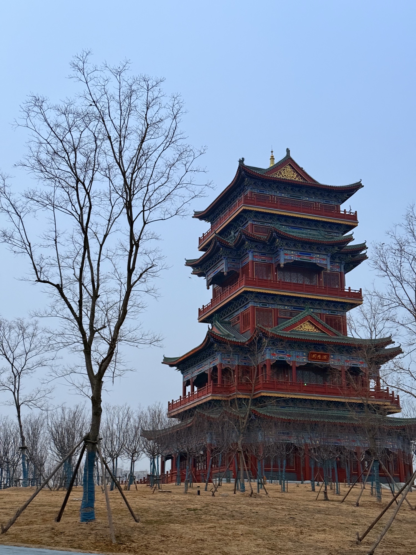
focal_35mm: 48
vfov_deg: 39.7
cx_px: 208
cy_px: 278
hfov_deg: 30.3
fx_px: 769
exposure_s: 1/37
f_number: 1.78
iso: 500
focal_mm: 6.76
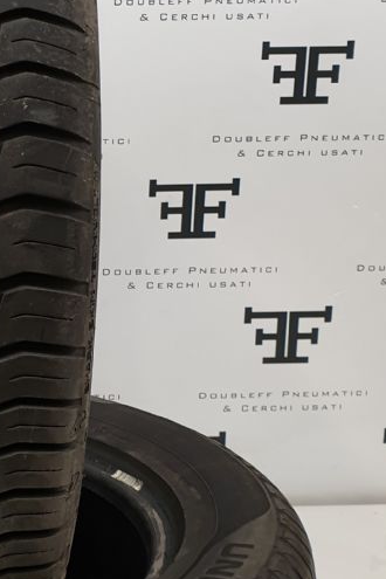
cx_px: -132
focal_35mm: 71
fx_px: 1142
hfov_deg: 17.8
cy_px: 324
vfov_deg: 28.4
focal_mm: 4.3
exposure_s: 1/50
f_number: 2.4
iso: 100
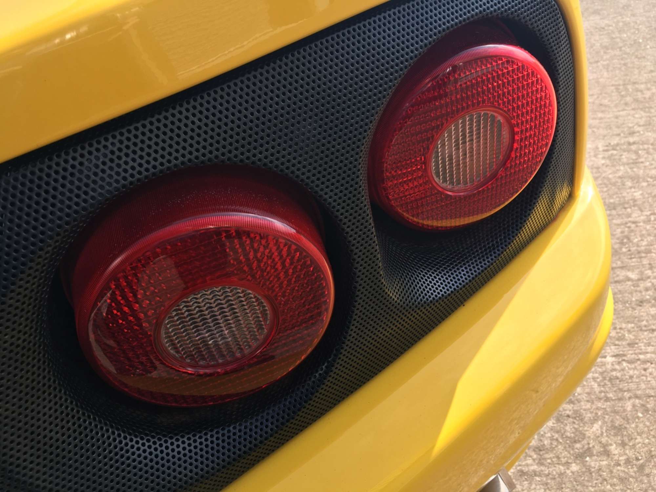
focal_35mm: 29
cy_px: 246
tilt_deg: -39.9
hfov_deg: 61.7
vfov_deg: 48.2
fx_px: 550
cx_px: 328
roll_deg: +12.3
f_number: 2.2
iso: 25
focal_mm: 4.15
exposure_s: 1/499
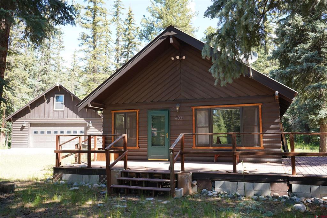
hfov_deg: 61.9
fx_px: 272
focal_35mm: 30
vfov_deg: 43.6
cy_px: 109
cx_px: 164
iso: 100
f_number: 4.5
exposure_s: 1/80
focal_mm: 30
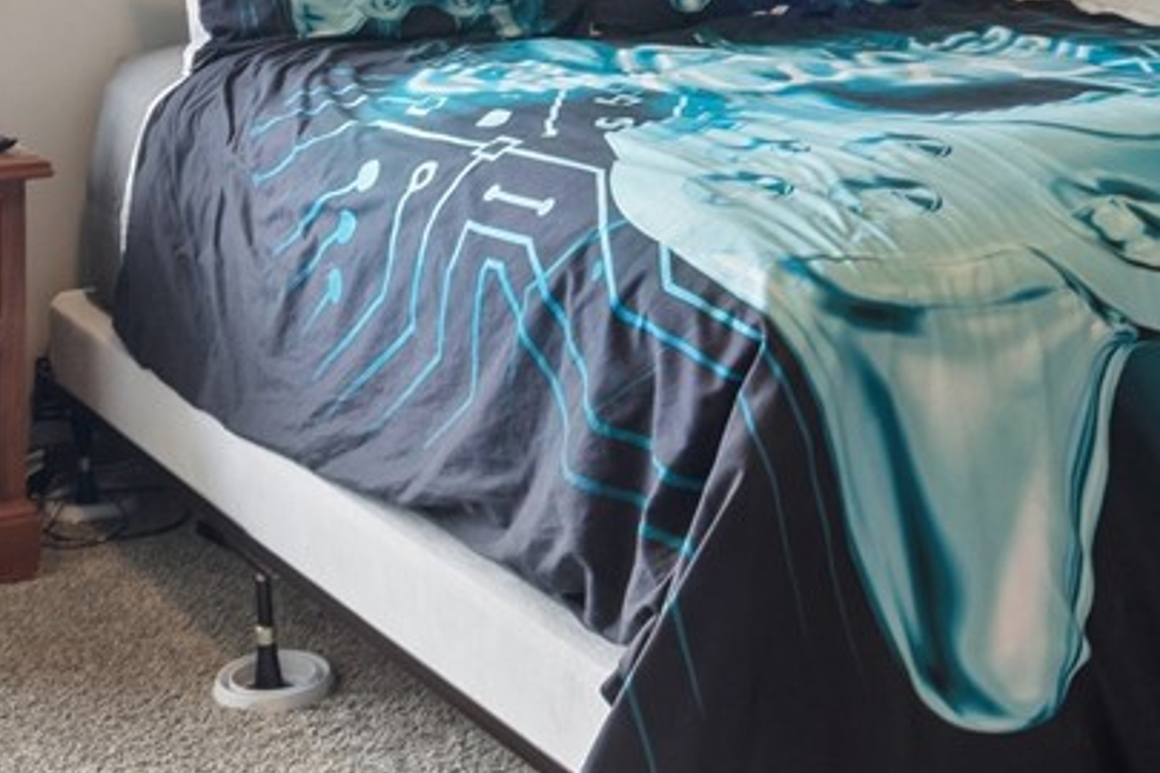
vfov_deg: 19.2
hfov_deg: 30.1
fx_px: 2159
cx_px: 543
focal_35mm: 67
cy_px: -150
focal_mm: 16
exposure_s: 1/6
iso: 400
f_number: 10
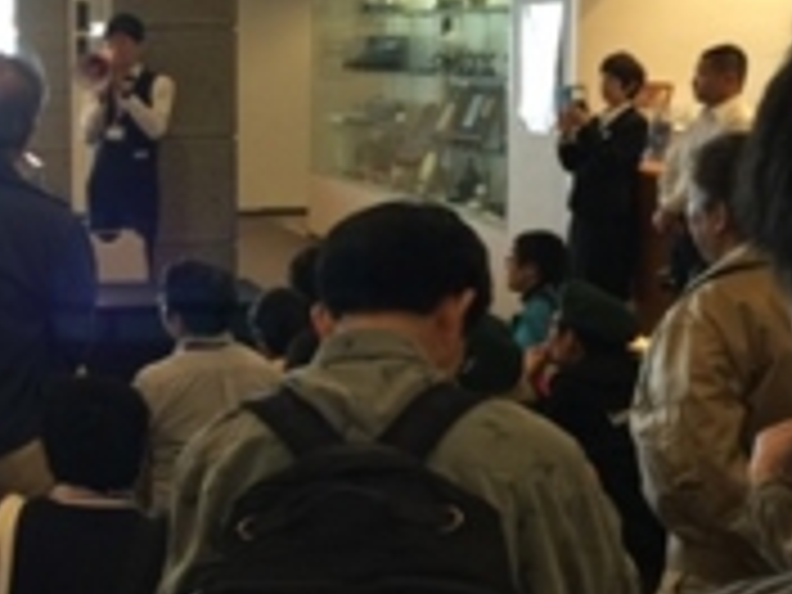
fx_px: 1510
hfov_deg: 27.9
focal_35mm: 66
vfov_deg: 22.1
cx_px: 22
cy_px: 176
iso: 64
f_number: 2.2
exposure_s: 1/15
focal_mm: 4.15
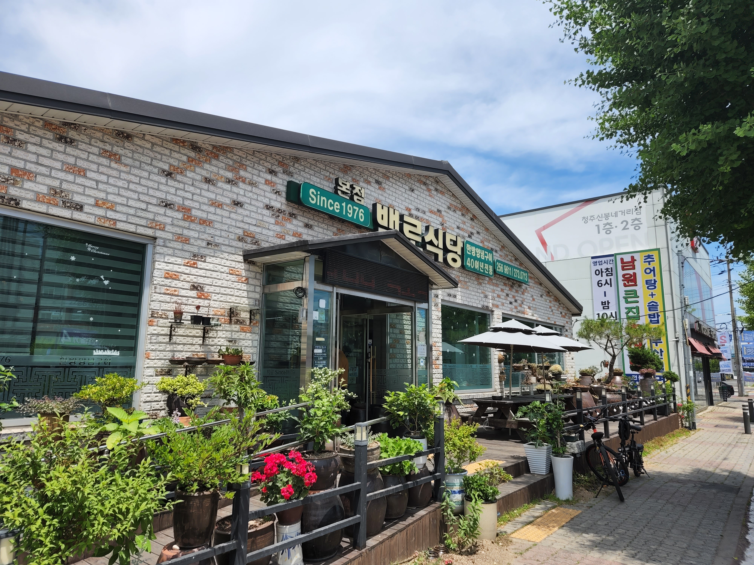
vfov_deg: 58.9
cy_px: 282
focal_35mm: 23
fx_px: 501
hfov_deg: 73.9
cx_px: 377
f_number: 1.8
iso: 20
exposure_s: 1/1497
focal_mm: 5.4
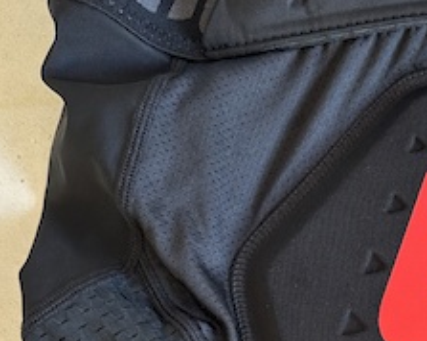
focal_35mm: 84
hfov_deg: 21.6
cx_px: 463
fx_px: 1061
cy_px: 456
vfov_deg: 17.1
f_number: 1.78
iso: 125
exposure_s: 1/121
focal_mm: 6.86
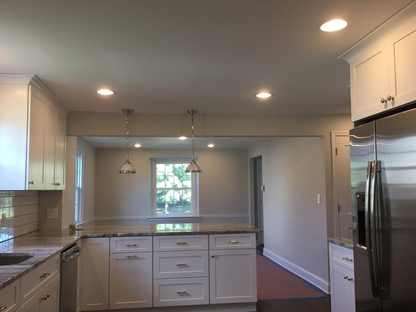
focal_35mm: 31
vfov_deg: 45.4
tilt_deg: +2.7
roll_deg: -0.4
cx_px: 204
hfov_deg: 58.4
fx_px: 373
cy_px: 163
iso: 40
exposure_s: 1/40
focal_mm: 4.15
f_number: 2.2
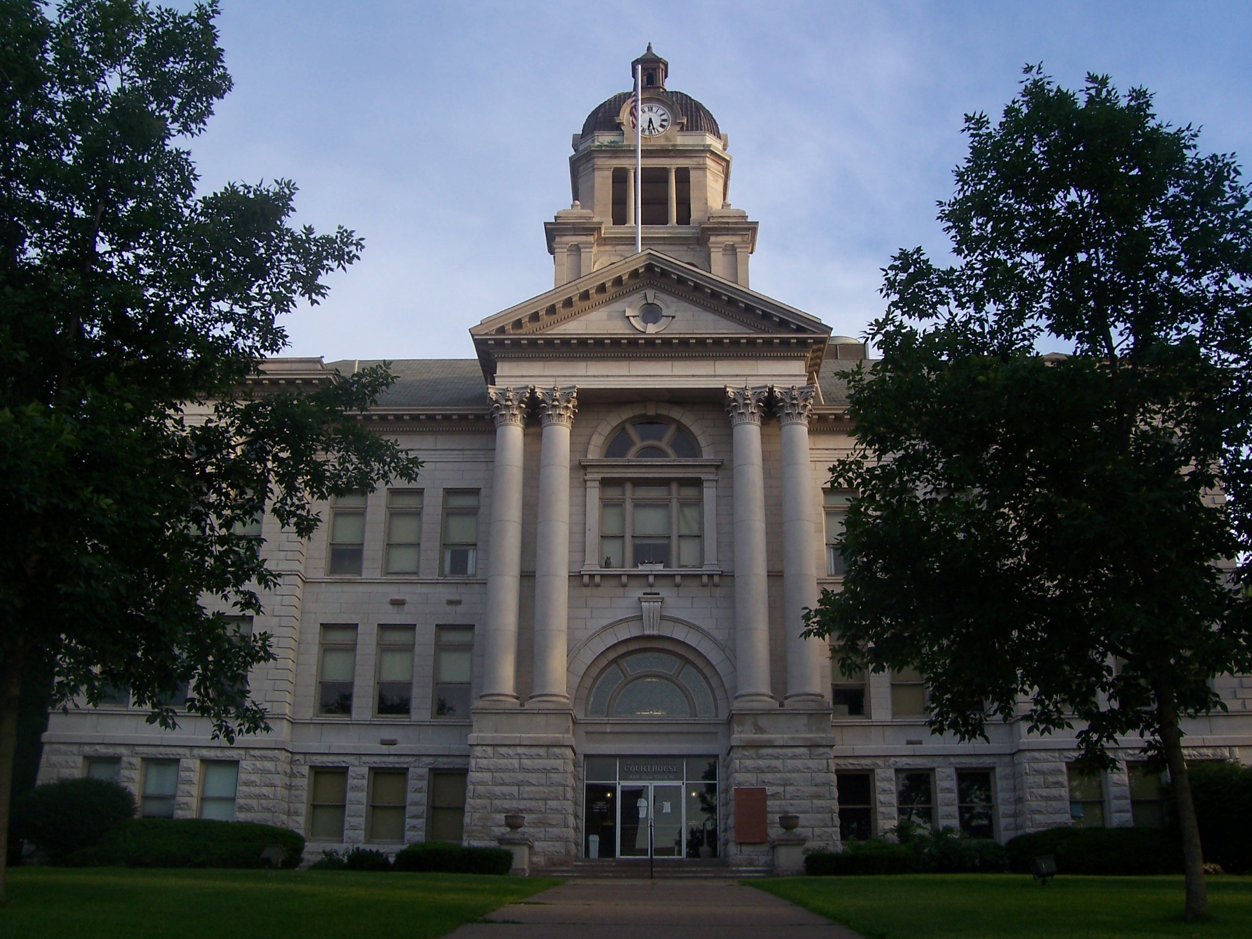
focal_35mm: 34
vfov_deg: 41.8
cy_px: 470
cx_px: 626
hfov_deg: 54.0
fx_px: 1230
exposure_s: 1/180
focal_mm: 5.6
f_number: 5.6
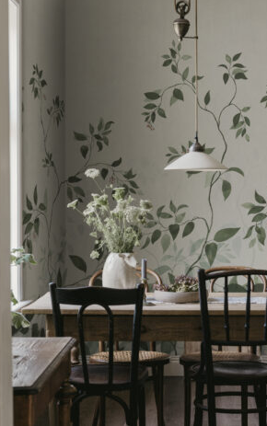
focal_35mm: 77
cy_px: 212
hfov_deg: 17.0
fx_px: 895
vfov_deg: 26.8
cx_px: 161
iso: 640
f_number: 5.6
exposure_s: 1/25
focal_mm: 50
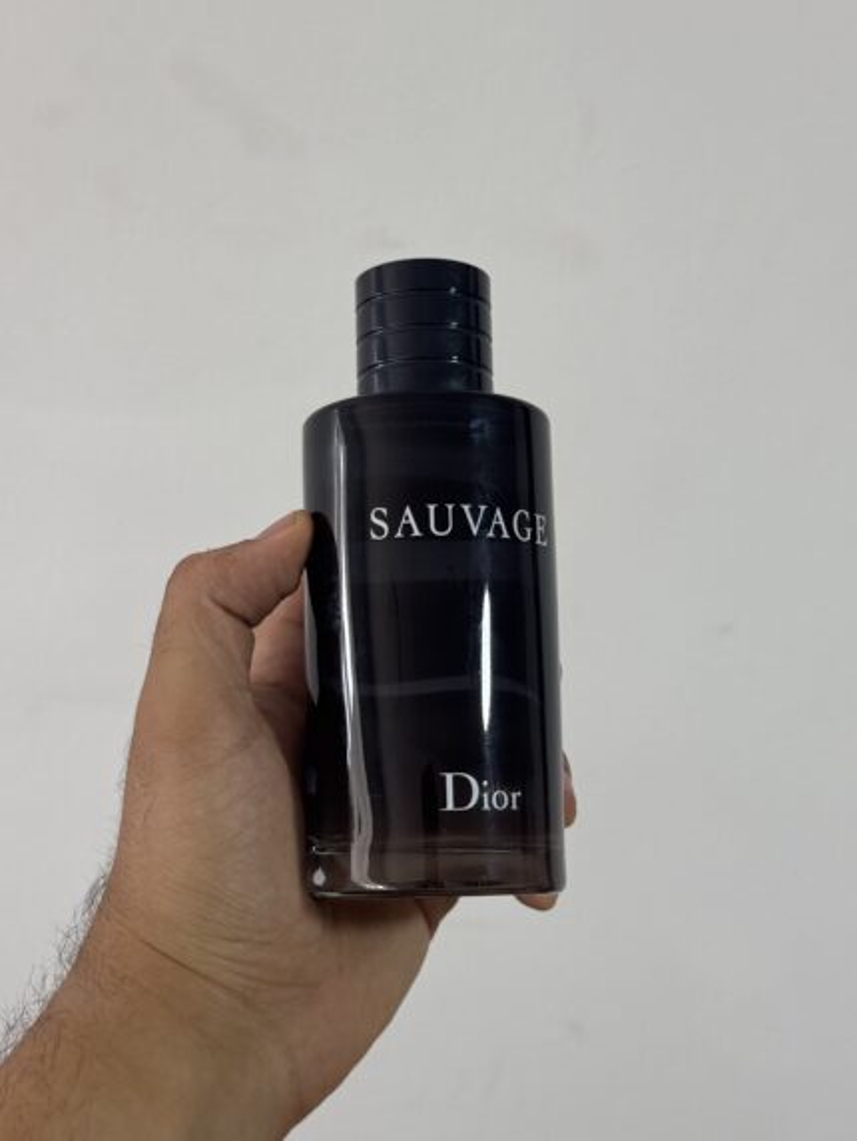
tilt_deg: -20.2
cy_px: 570
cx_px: 428
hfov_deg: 30.3
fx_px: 1584
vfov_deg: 39.6
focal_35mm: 48
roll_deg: -2.0
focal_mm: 6.76
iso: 80
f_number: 1.78
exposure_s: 1/50
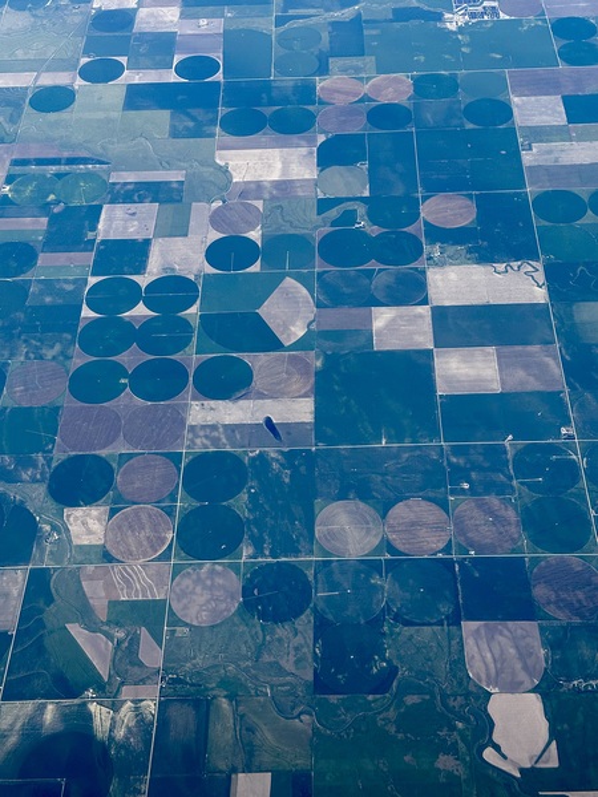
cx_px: 299
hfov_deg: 30.3
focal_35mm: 48
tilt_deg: -40.0
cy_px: 398
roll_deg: +3.2
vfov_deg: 39.7
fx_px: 1106
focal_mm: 6.86
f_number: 1.78
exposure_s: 1/1815
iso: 64
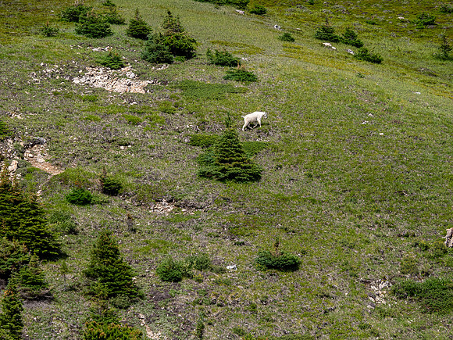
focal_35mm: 300
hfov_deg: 6.6
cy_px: 170
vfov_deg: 5.0
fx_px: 3926
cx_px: 226
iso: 200
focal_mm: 150
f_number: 8
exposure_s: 1/400
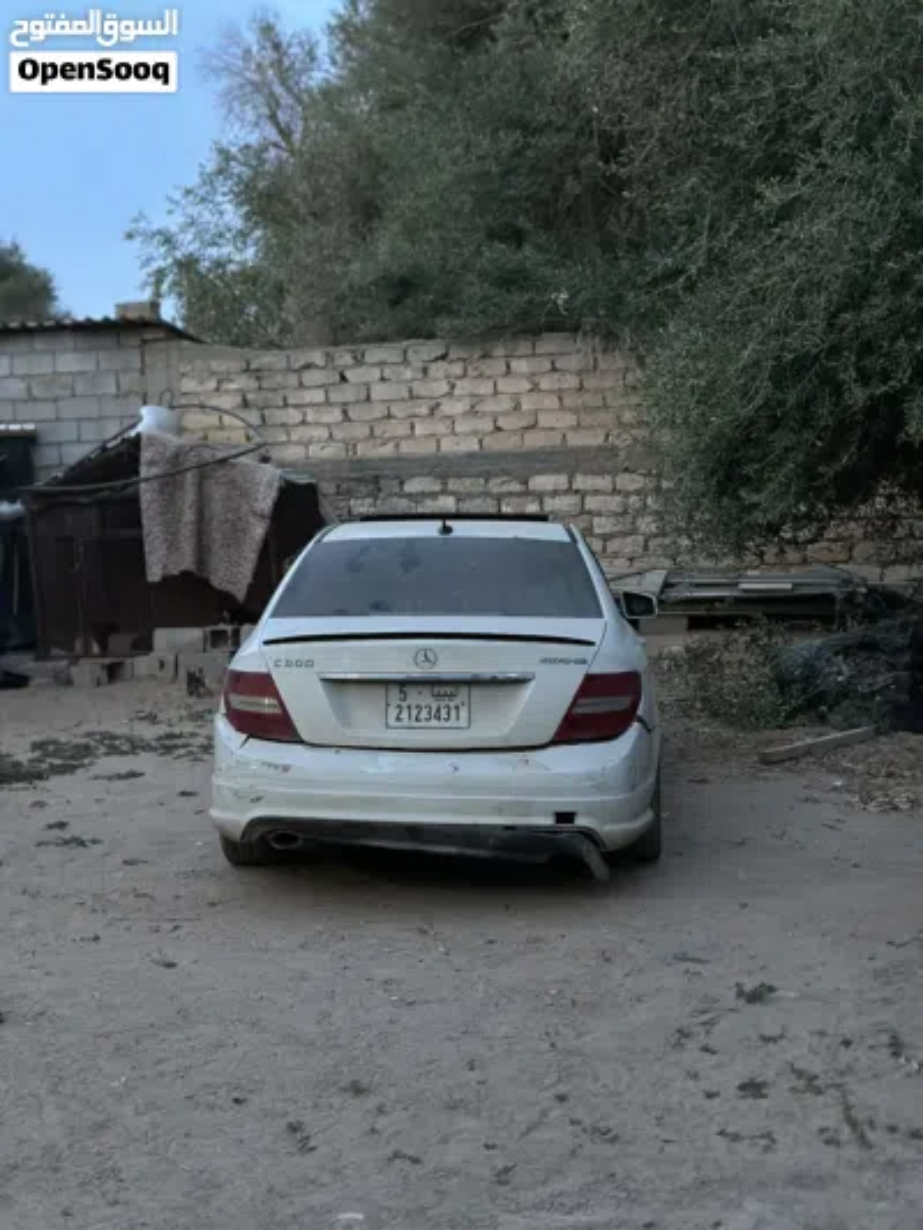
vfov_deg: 39.6
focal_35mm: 48
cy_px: 615
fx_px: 1706
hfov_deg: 30.3
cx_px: 462
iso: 1000
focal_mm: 6.86
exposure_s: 1/30
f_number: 1.78
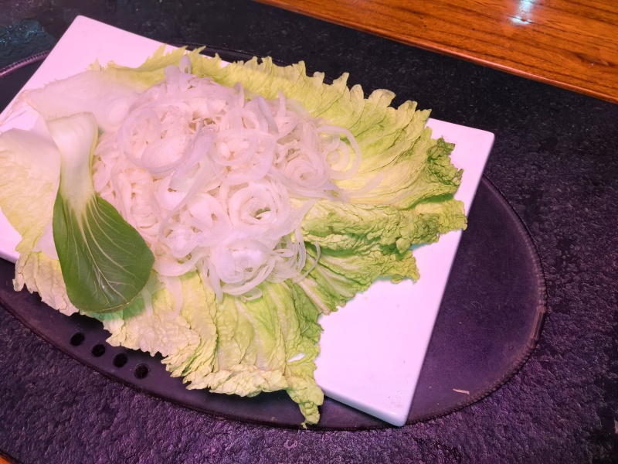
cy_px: 232
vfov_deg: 51.4
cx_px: 309
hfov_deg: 65.3
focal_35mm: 27
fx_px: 482
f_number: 2.8
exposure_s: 1/50
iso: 250
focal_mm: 5.75
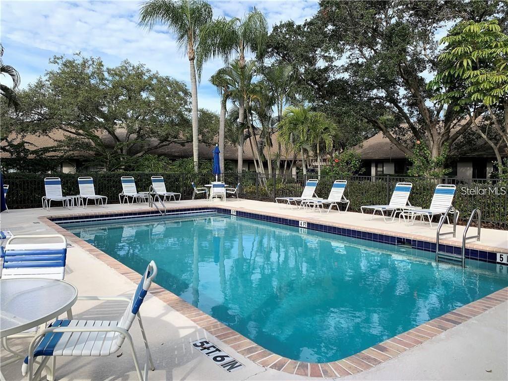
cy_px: 190
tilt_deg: -2.6
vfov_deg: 53.1
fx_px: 382
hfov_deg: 67.3
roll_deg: -0.3
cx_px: 254
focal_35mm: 26
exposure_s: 1/1718
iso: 25
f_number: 1.8
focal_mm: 4.25
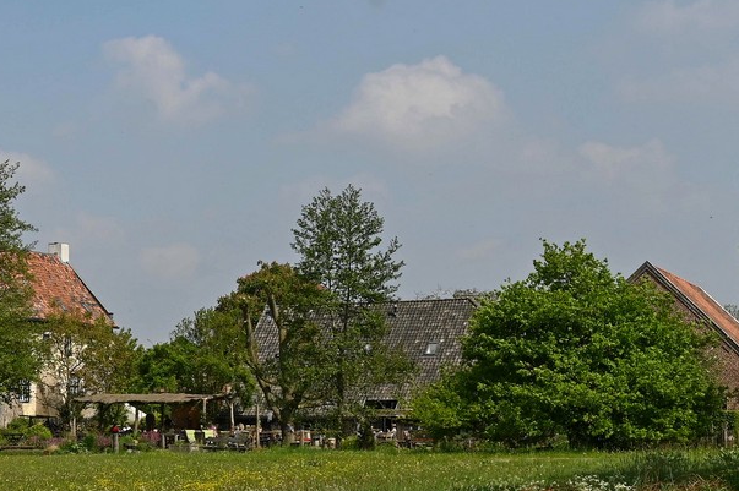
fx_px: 2092
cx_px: 138
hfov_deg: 19.8
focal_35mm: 102
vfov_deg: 13.4
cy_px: 332
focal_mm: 41
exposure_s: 1/800
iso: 400
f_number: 11
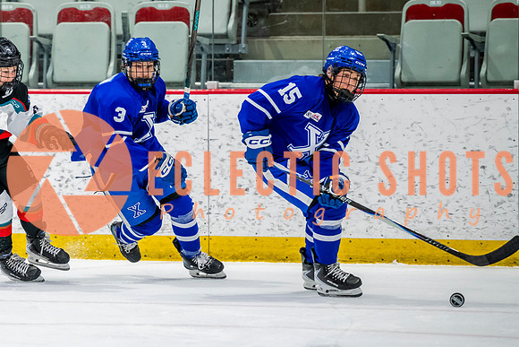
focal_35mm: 364
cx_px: 47
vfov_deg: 3.8
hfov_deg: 5.7
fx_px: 5250
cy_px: 178
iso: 1600
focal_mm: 200
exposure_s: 1/800
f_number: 3.2
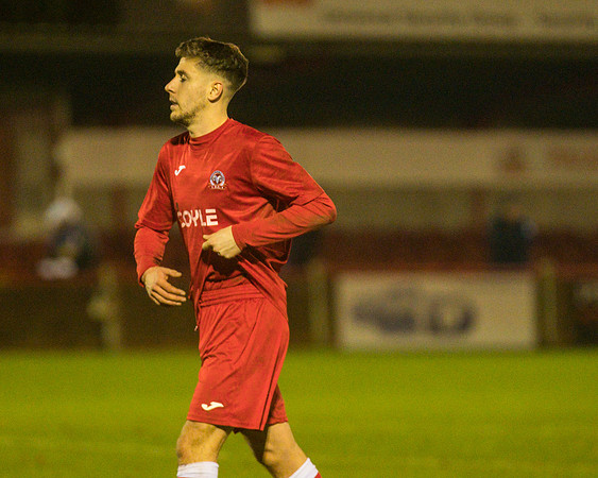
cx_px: 262
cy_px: 239
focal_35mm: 406
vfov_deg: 3.8
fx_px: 7187
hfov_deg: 4.8
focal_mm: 240
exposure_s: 1/800
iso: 5000
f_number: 2.8
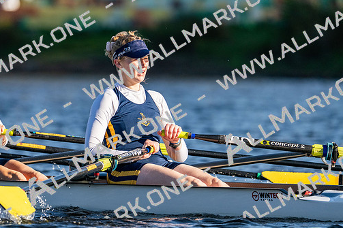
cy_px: 101
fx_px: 6591
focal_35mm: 692
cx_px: 166
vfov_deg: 2.0
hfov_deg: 3.0
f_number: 4.5
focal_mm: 400
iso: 320
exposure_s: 1/2500
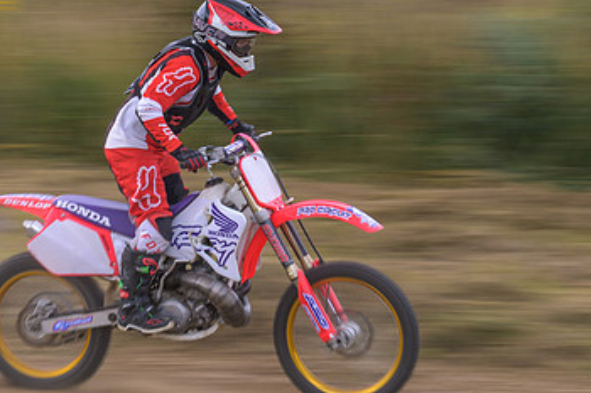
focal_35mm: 199
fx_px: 3265
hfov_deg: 10.3
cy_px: 206
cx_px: 336
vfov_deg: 6.9
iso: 100
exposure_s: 1/80
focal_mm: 70
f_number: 11
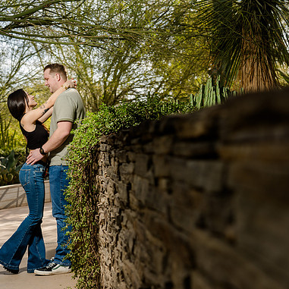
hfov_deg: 30.0
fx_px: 538
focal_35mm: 57
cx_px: 153
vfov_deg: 30.0
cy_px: 144
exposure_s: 1/125
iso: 50
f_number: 4
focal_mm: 44
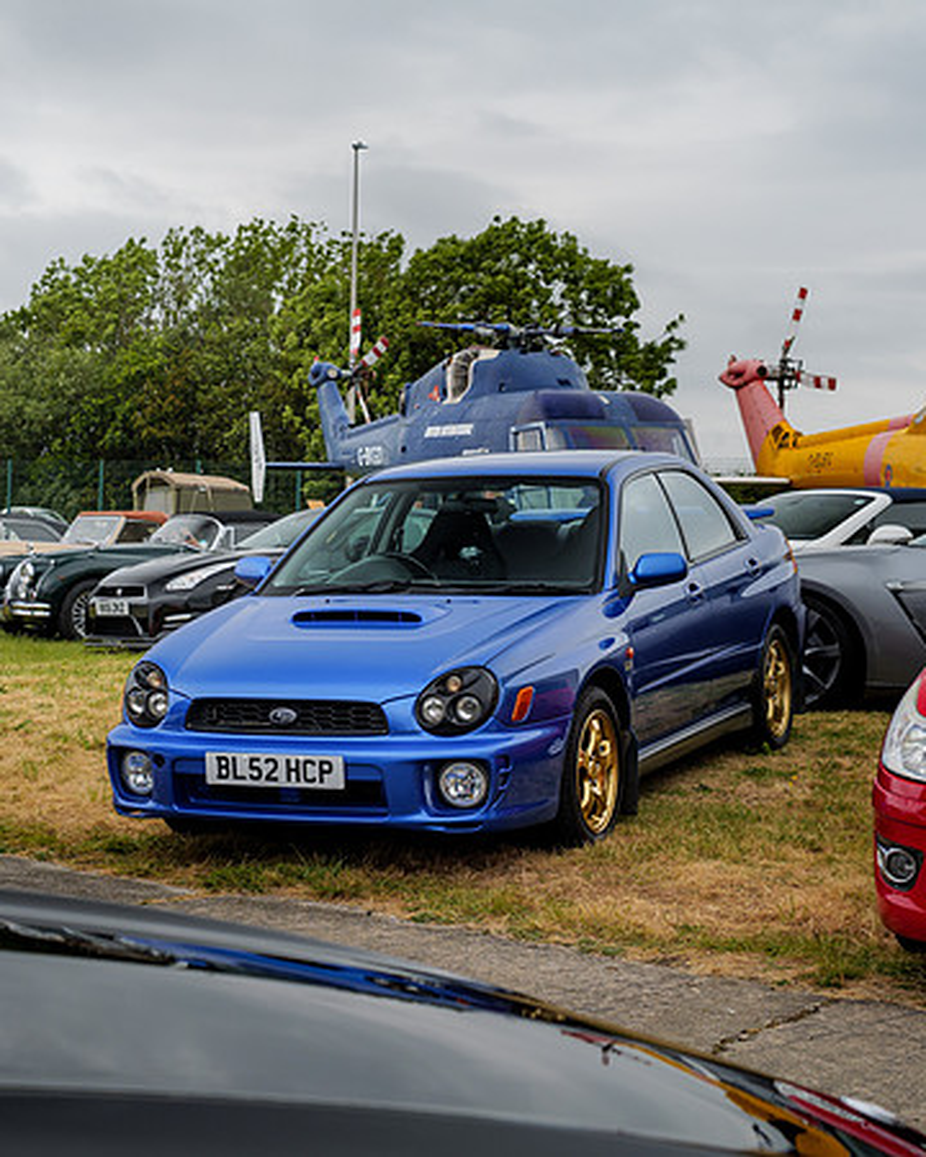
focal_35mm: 68
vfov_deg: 28.0
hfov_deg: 22.5
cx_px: 360
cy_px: 596
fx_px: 2323
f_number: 3.7
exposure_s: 1/320
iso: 200
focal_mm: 25
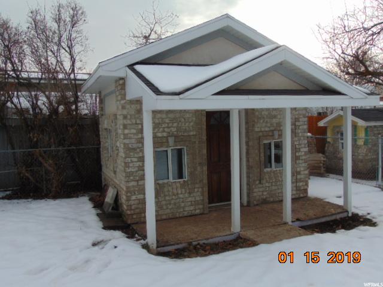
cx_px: 192
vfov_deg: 46.8
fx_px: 332
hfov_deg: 60.0
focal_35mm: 30
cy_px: 144
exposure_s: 1/800
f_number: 3.1
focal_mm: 5.4
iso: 80
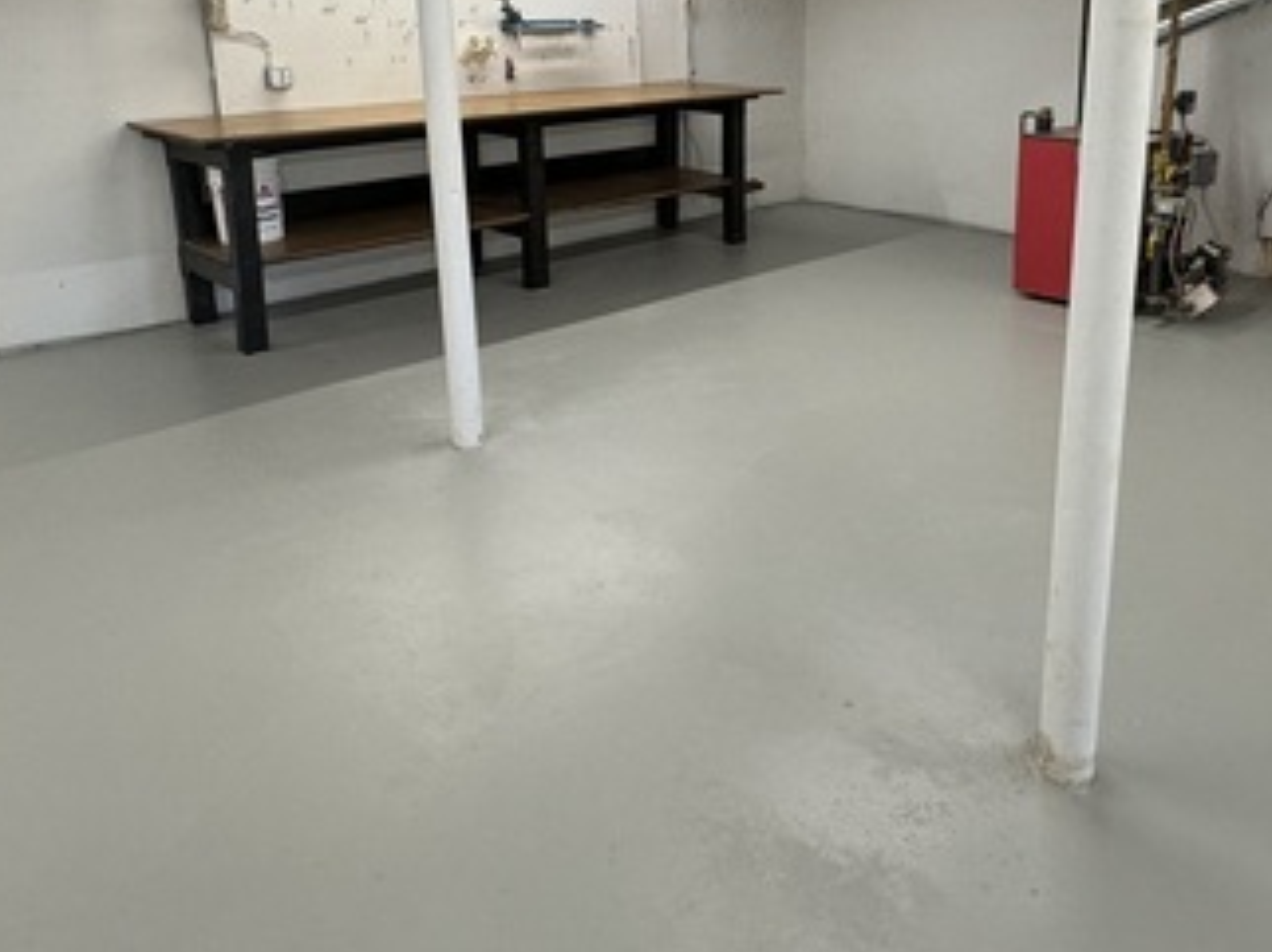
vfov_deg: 46.8
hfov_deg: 61.2
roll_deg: -0.2
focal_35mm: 29
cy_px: 265
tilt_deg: -15.2
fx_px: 1065
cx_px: 756
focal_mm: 2.22
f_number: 2.2
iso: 200
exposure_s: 1/120
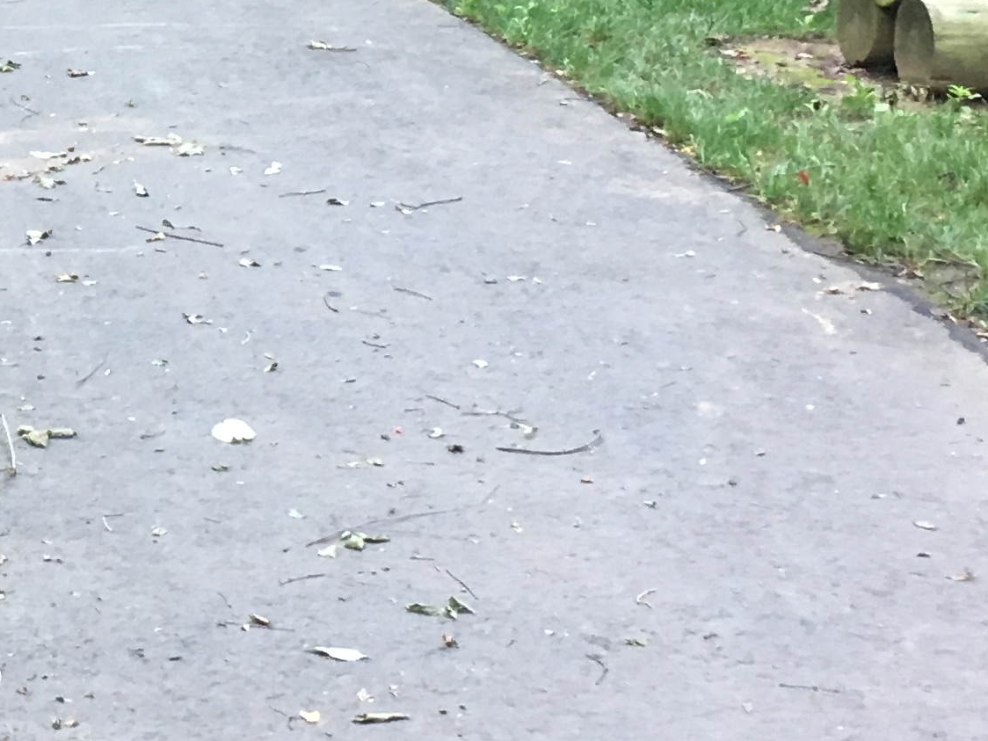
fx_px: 2968
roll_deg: -0.6
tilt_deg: -7.8
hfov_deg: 18.2
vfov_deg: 14.0
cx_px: -87
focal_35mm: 104
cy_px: -32
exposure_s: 1/30
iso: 80
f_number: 2.2
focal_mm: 4.15
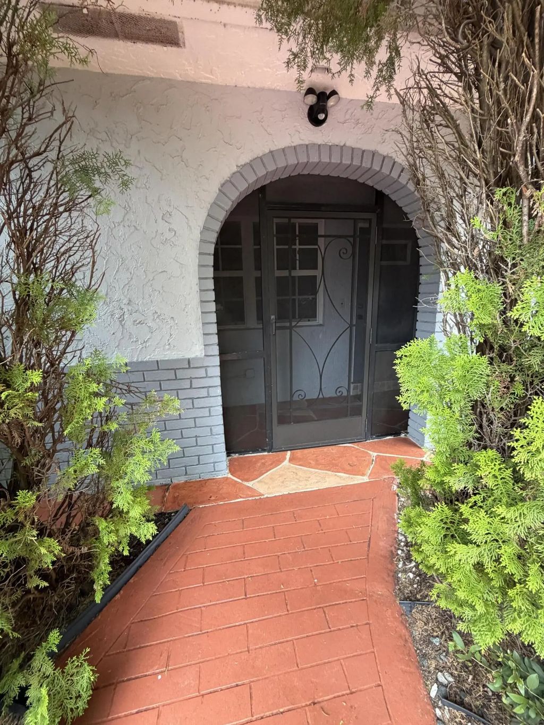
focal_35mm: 14
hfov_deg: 85.7
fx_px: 293
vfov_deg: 102.1
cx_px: 272
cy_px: 362
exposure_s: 1/85
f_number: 2.2
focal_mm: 2.22
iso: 320
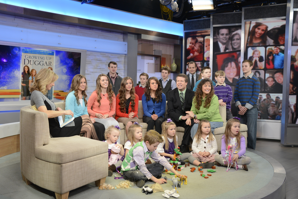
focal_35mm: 37
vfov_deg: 35.9
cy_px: 101
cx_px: 147
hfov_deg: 51.9
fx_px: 306
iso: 1600
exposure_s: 1/160
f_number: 5.6
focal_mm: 36
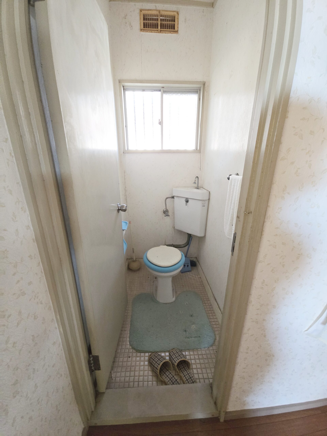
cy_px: 218
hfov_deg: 89.9
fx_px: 164
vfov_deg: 106.2
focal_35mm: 13
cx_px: 164
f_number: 2.2
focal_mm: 2.2
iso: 400
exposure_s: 1/50
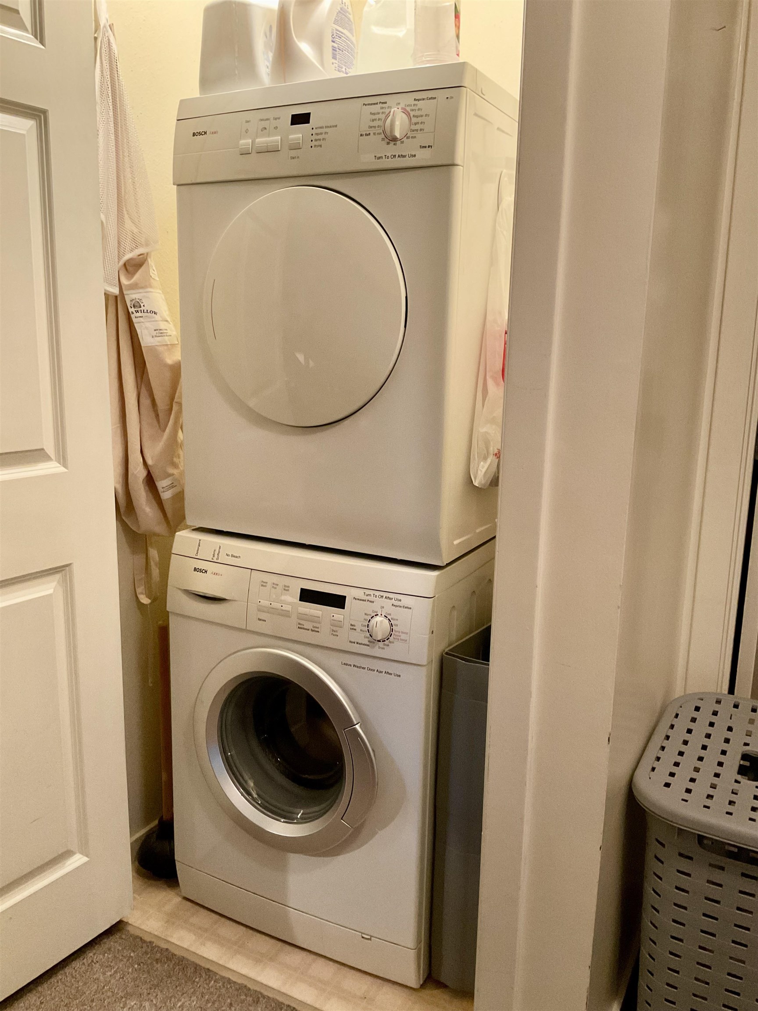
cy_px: 506
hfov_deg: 48.2
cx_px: 379
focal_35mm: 29
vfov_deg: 61.7
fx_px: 847
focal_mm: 3
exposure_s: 1/60
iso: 320
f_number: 1.8
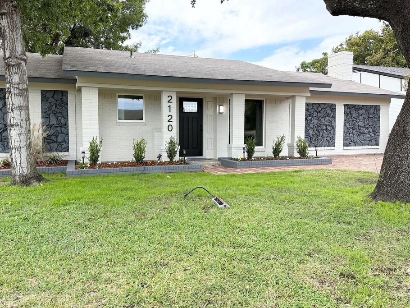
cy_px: 149
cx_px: 182
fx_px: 320
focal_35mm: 27
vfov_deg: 51.4
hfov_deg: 65.1
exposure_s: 1/1337
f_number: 1.78
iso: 100
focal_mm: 6.76
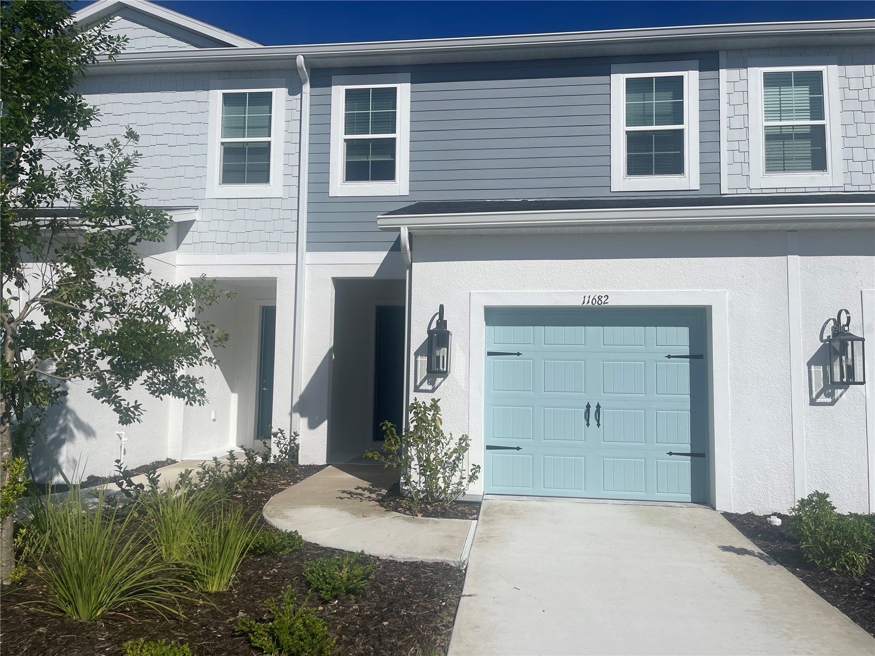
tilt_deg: +4.7
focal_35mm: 26
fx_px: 657
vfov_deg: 53.1
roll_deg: -0.9
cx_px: 438
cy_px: 328
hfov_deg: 67.3
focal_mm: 5.1
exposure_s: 1/12048
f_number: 1.6
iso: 32
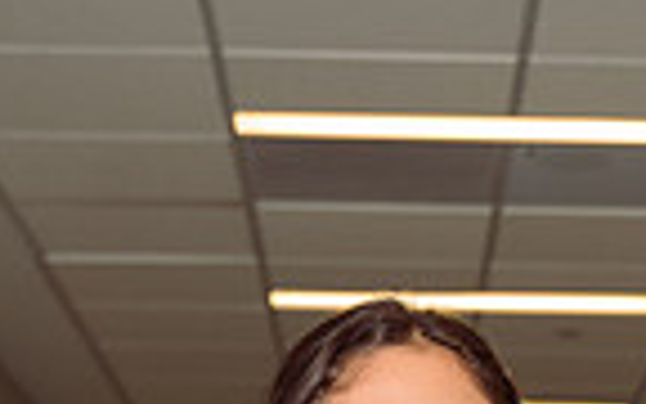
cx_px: 363
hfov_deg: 14.2
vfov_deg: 8.2
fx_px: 2588
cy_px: 961
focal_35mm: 147
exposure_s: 1/250
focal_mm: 46
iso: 250
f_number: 4.5
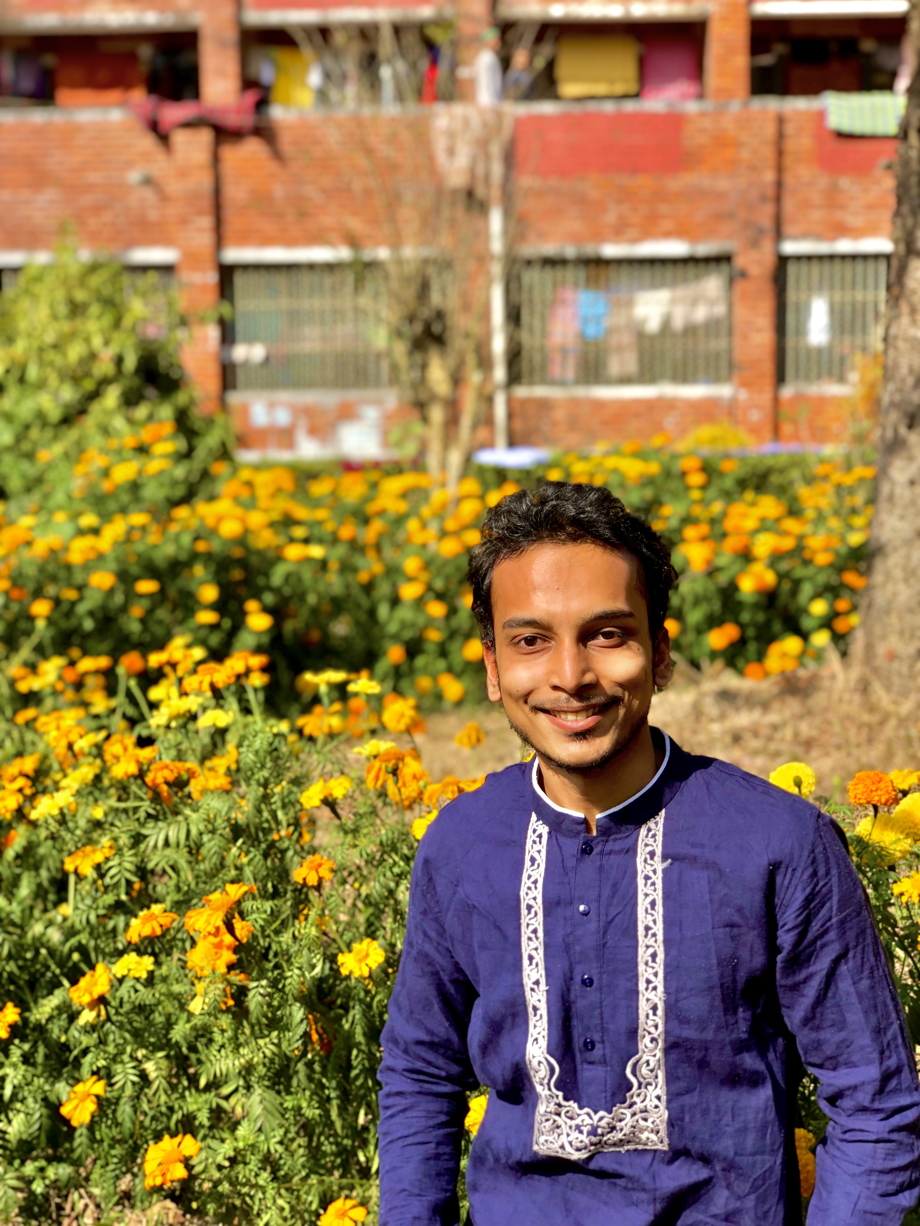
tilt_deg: -6.8
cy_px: 613
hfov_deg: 28.0
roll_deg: +0.4
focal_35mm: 52
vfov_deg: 36.8
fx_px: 1843
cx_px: 460
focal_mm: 6
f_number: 2.4
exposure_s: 1/500
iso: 16
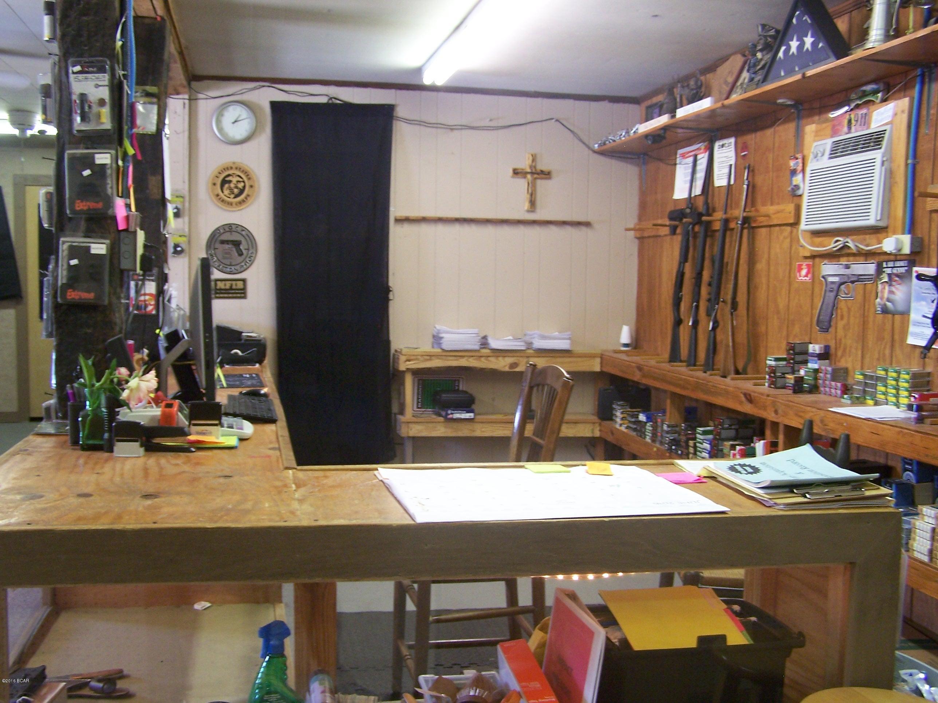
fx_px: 1030
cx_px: 469
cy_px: 352
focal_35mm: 38
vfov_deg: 37.7
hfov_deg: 49.0
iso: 140
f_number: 2.8
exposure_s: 1/13
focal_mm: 6.3
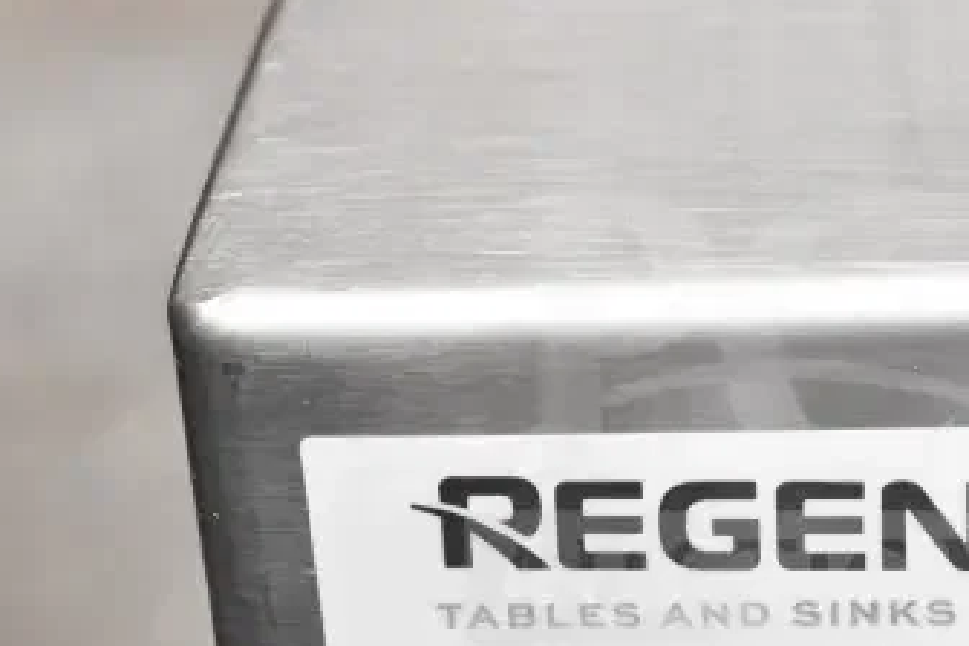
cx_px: 787
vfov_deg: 9.1
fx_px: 4035
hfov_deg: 13.6
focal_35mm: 150
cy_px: 420
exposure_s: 1/320
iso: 1600
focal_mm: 55
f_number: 9
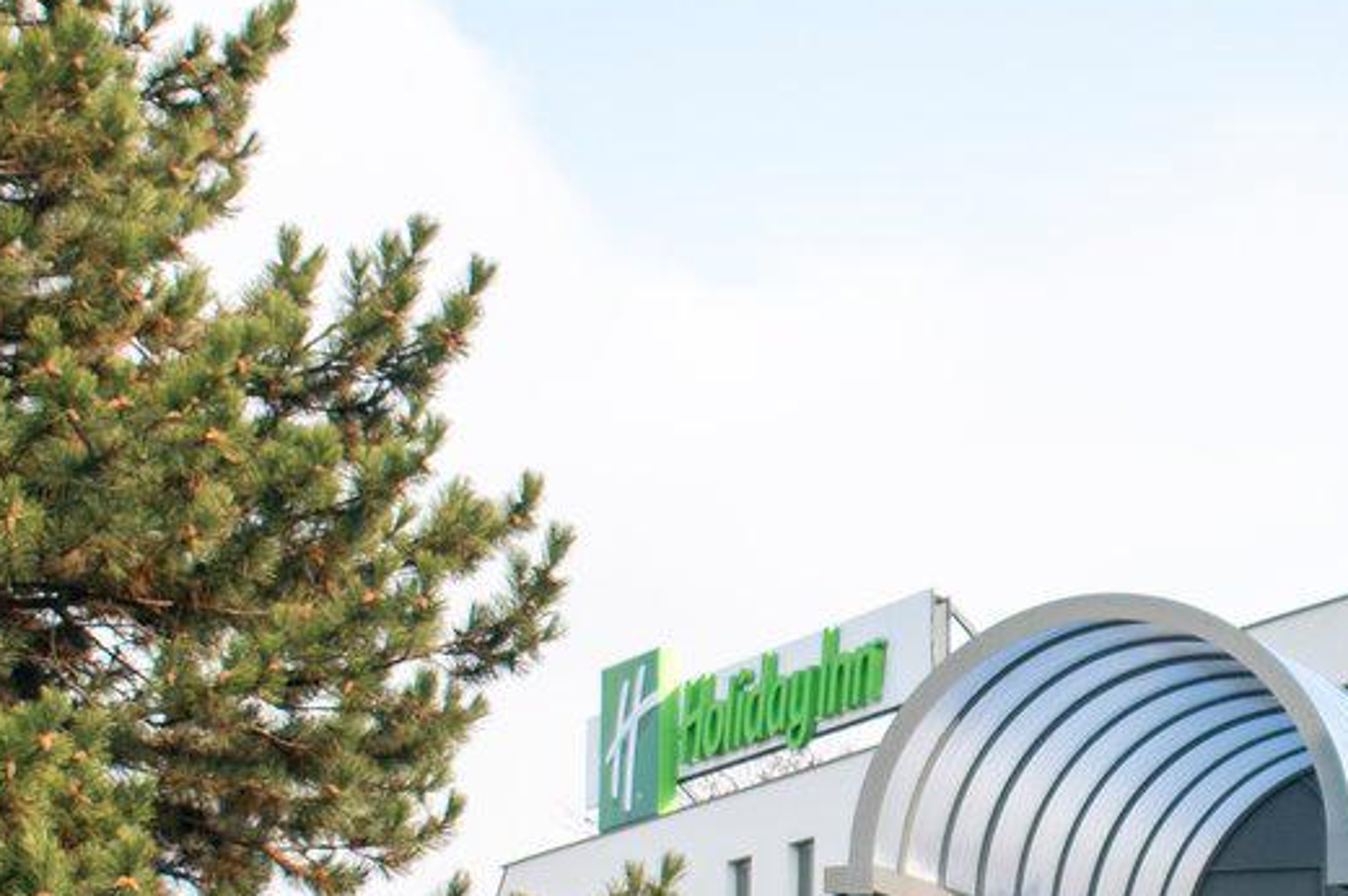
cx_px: 1130
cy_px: 739
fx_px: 4865
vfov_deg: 10.5
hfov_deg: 15.6
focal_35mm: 130
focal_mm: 22
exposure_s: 1/640
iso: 100
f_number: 3.8
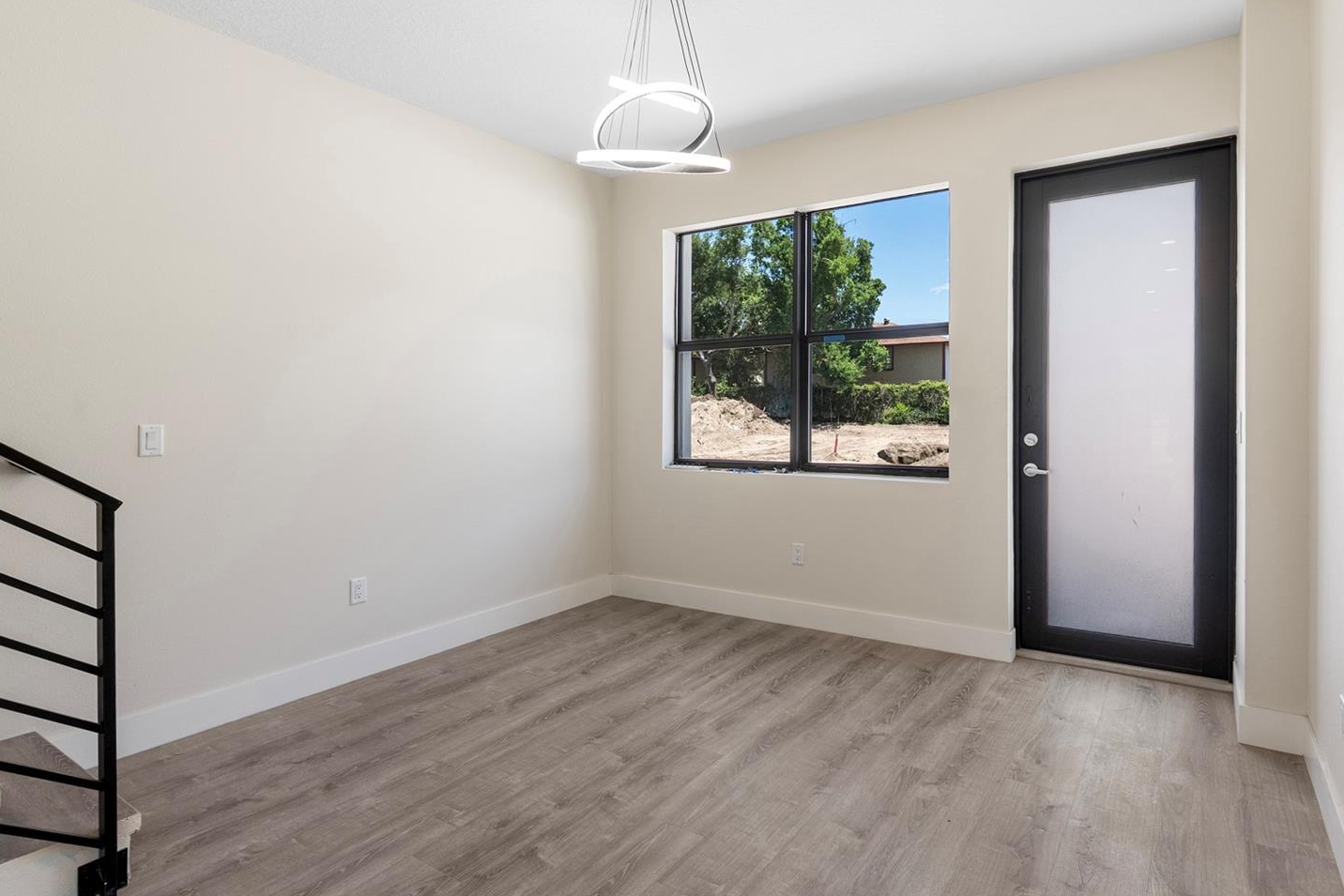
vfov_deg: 64.4
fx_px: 709
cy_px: 398
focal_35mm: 19
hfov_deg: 86.7
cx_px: 726
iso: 400
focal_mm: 17
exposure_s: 1/40
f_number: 8
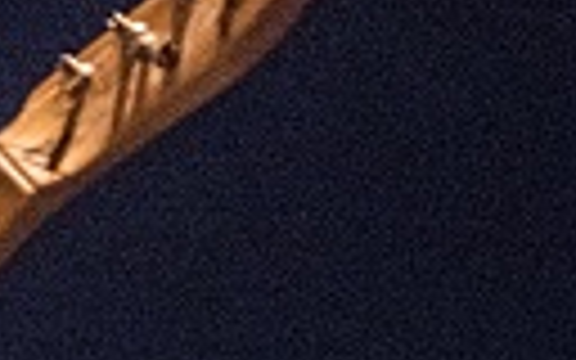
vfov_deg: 3.2
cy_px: 745
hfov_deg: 5.2
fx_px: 6295
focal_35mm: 401
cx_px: -468
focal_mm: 70
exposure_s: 1/160
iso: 1250
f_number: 2.8
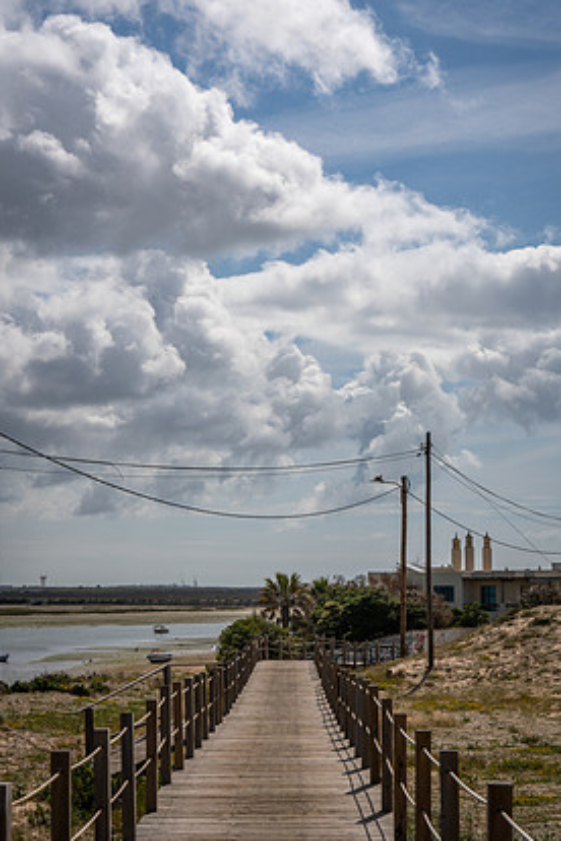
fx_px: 1776
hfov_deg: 17.9
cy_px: 390
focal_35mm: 76
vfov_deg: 26.6
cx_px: 285
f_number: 22
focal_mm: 70
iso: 100
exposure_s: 1/250
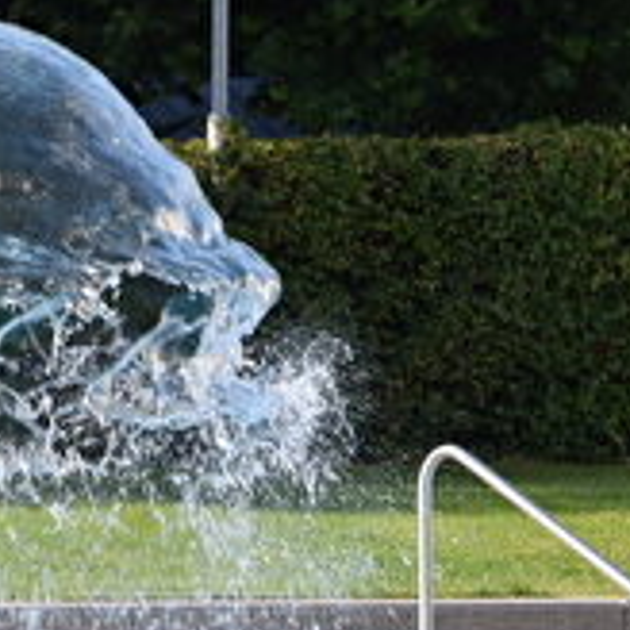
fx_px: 8648
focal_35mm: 420
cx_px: -219
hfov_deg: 4.2
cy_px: 538
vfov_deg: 4.2
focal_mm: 90
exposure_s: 1/250
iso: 220
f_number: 8
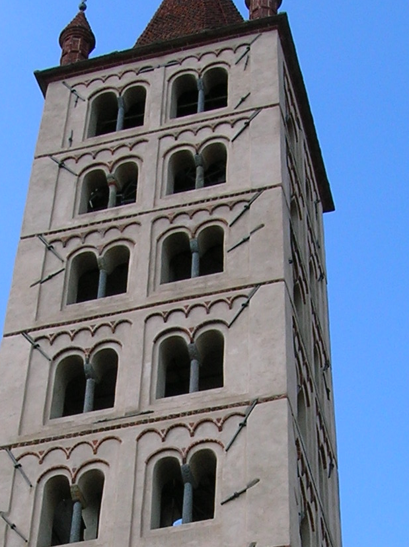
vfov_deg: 19.9
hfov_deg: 15.7
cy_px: 606
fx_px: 1484
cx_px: 186
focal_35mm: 94
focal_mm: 5.7
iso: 50
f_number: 4.9
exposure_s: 1/230
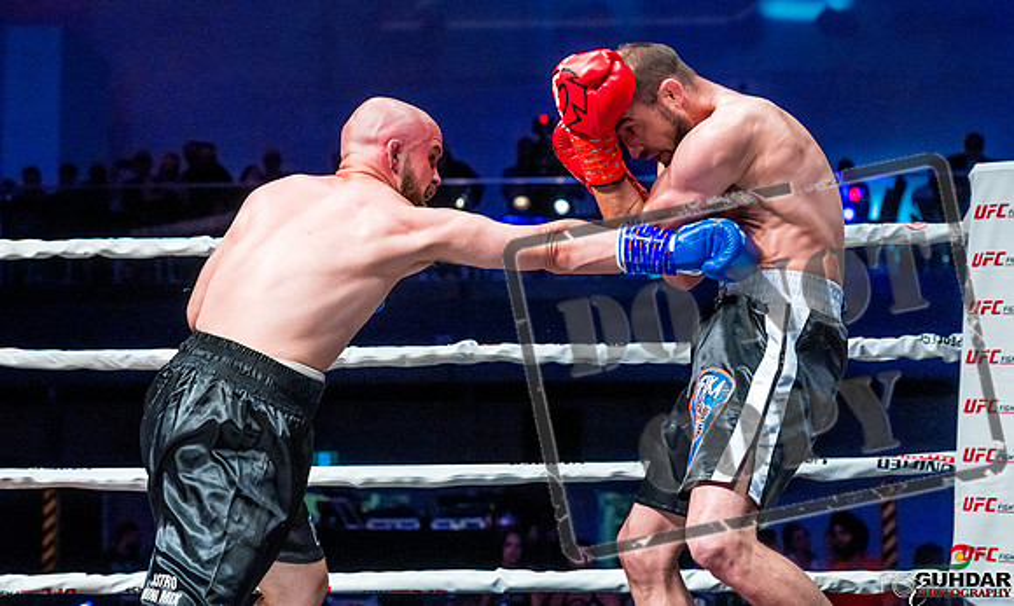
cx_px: 507
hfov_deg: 24.1
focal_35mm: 87
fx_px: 2377
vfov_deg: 14.5
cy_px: 205
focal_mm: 70
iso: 4000
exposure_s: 1/1000
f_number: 4
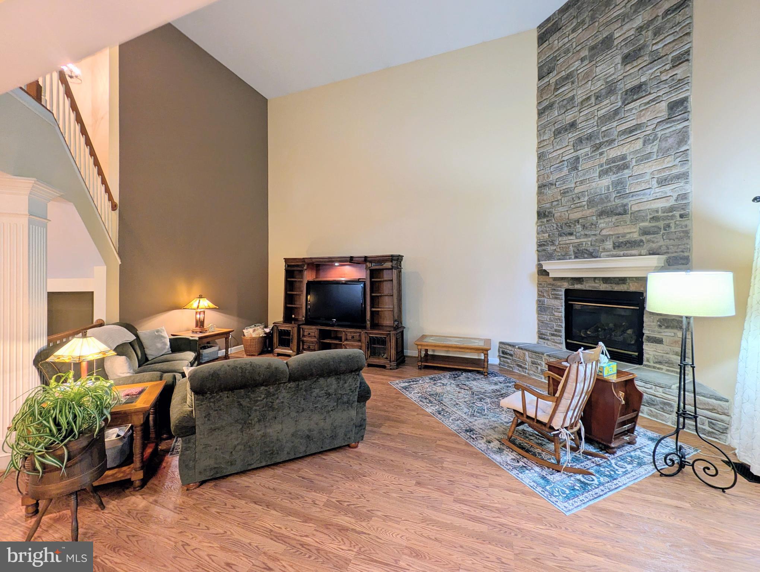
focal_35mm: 12
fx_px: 264
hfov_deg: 110.5
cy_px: 286
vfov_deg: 94.6
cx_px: 380
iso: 131
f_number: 1.95
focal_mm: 2.23
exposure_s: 1/24
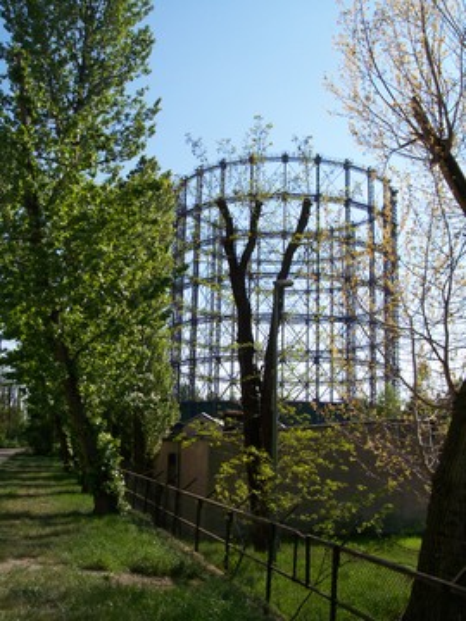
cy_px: 310
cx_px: 233
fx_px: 682
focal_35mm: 38
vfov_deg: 49.0
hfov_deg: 37.7
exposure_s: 1/700
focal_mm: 8
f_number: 4.8
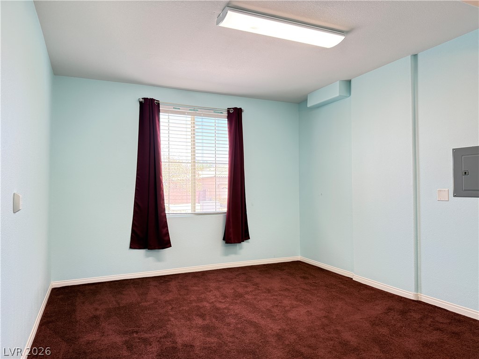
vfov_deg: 56.8
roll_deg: -0.2
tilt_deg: +1.8
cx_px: 240
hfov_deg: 71.6
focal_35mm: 24
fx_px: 332
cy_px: 180
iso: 320
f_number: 1.78
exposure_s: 1/120
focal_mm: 6.76
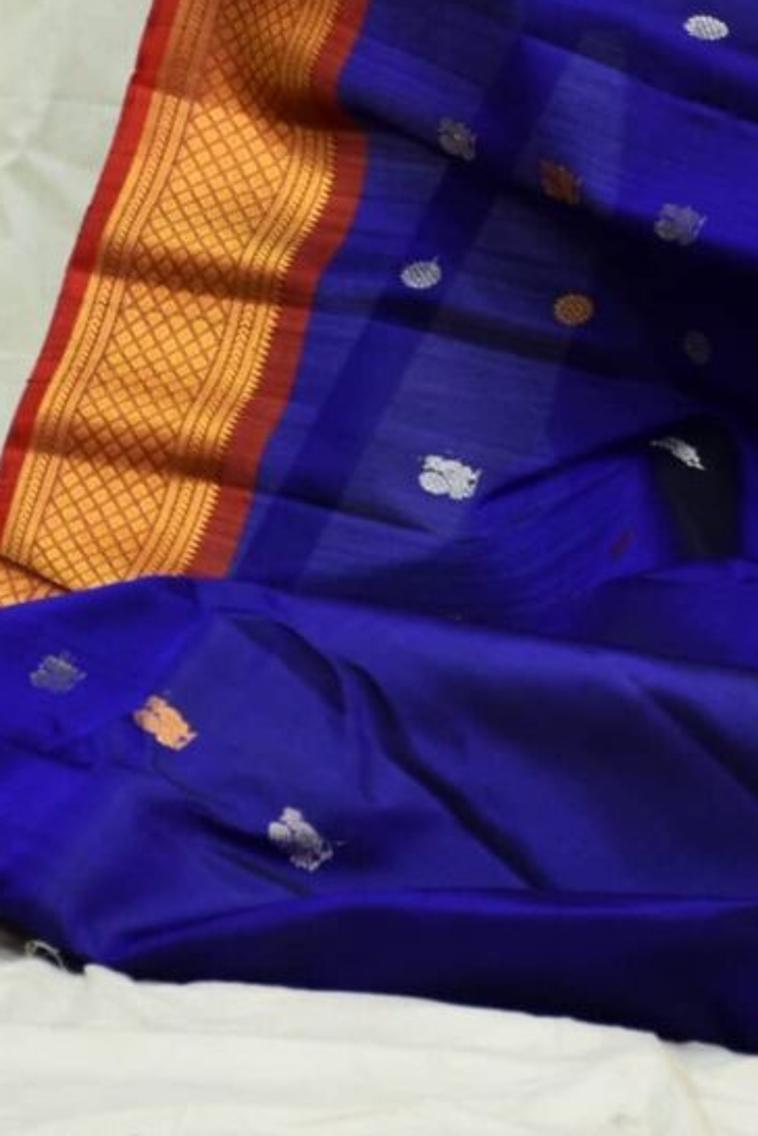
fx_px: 11065
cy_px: -183
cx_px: 829
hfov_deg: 3.9
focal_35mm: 350
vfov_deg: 5.9
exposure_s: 1/13
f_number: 5.3
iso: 200
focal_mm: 85
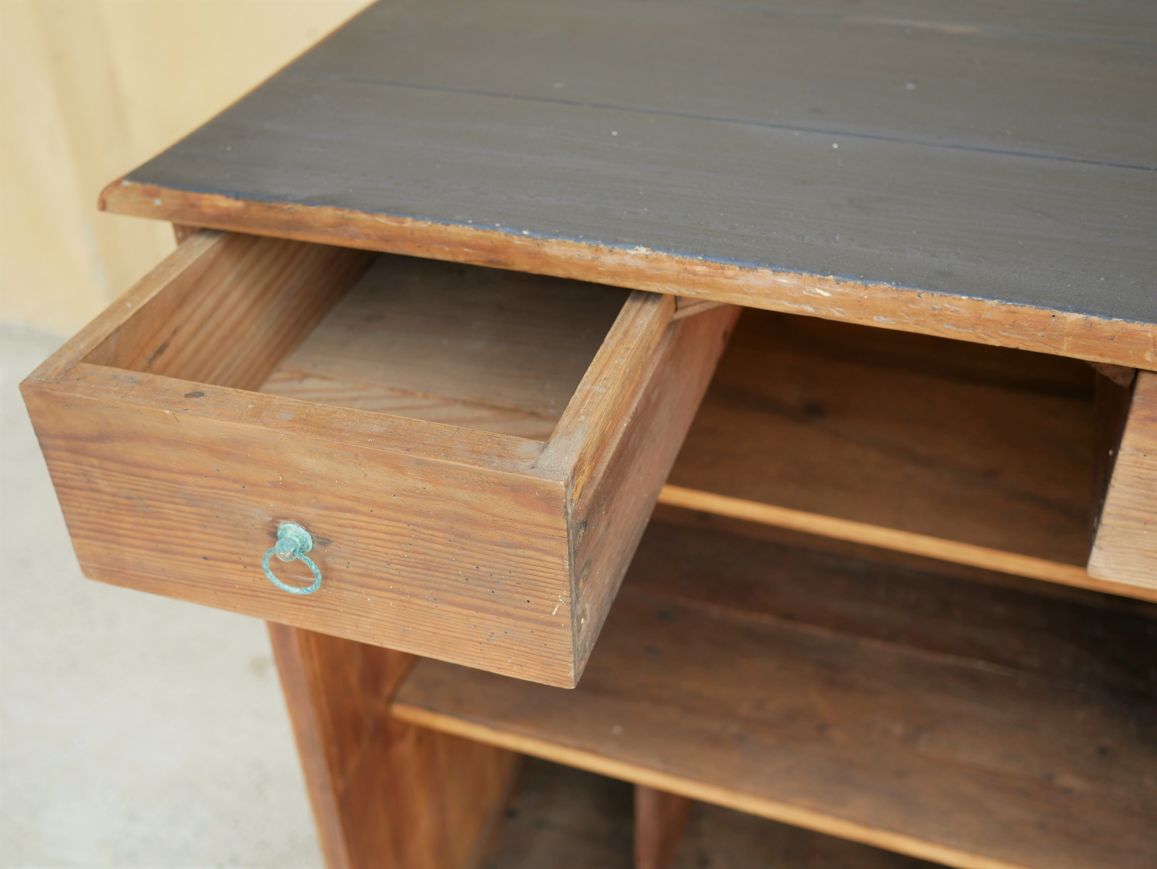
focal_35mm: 40
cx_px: 578
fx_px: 1338
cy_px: 434
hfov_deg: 46.8
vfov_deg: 36.0
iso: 200
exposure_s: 1/160
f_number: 2.2
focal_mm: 20
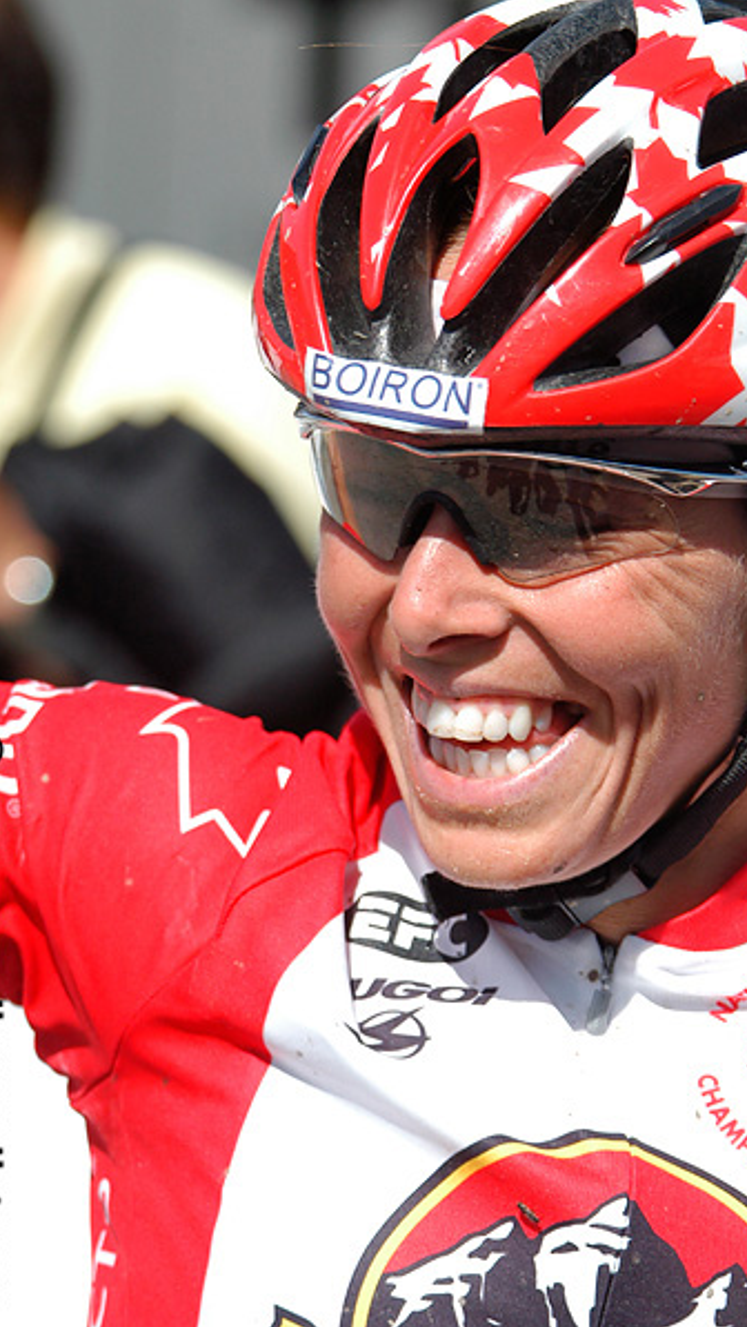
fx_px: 10559
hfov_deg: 4.1
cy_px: 662
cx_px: 401
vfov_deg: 7.2
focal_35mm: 300
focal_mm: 190
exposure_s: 1/1250
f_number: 6.3
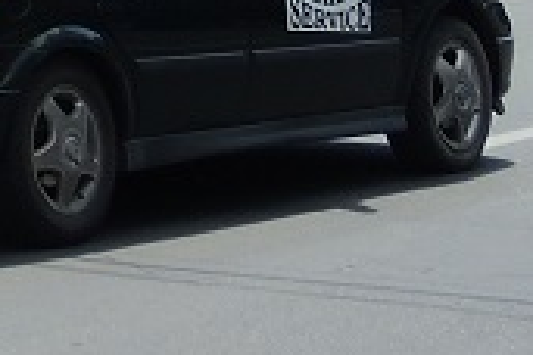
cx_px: -592
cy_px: -831
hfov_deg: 8.7
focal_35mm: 223
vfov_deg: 5.6
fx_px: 3301
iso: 80
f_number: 2.2
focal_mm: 6
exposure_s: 1/1250
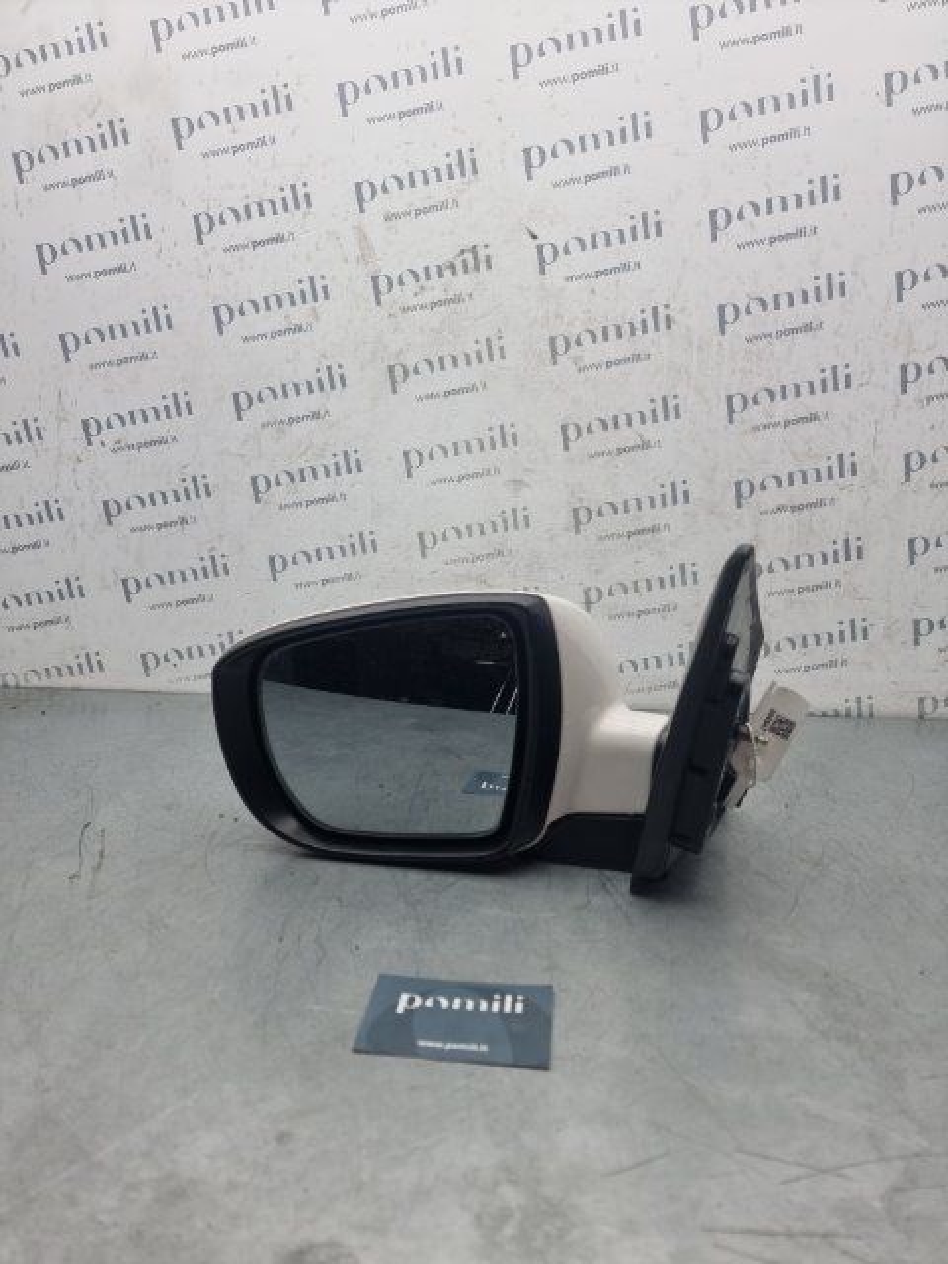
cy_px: 632
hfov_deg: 56.8
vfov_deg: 71.6
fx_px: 876
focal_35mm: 24
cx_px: 474
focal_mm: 6.7
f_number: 1.8
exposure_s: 1/266
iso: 50
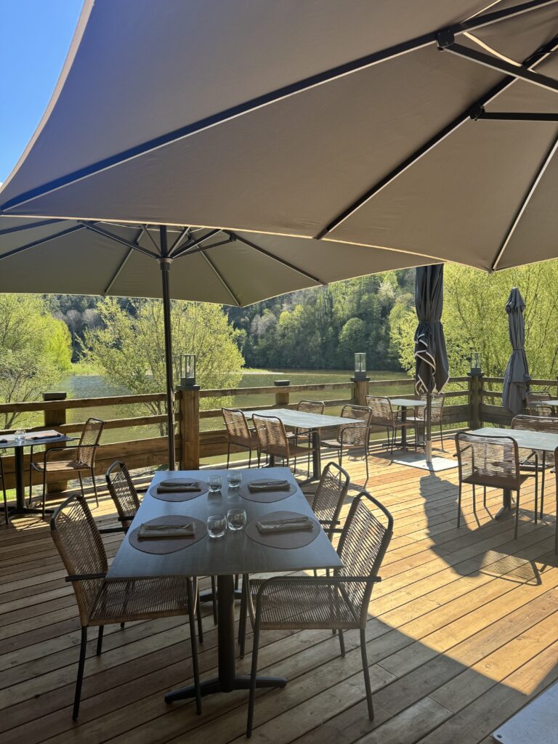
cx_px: 279
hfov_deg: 56.8
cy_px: 372
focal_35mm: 24
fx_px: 516
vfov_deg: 71.6
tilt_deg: -1.9
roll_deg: +0.1
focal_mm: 6.76
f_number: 1.78
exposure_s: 1/925
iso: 80
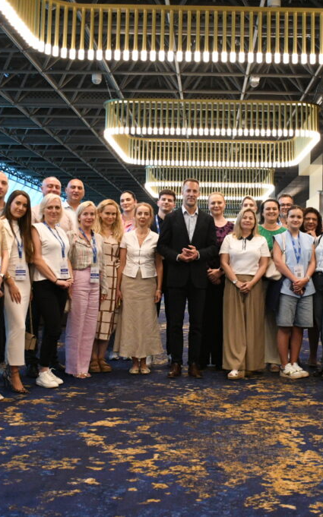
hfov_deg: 27.8
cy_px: 258
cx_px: 212
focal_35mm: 46
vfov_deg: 43.5
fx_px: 649
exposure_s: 1/320
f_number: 4
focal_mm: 20
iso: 4000
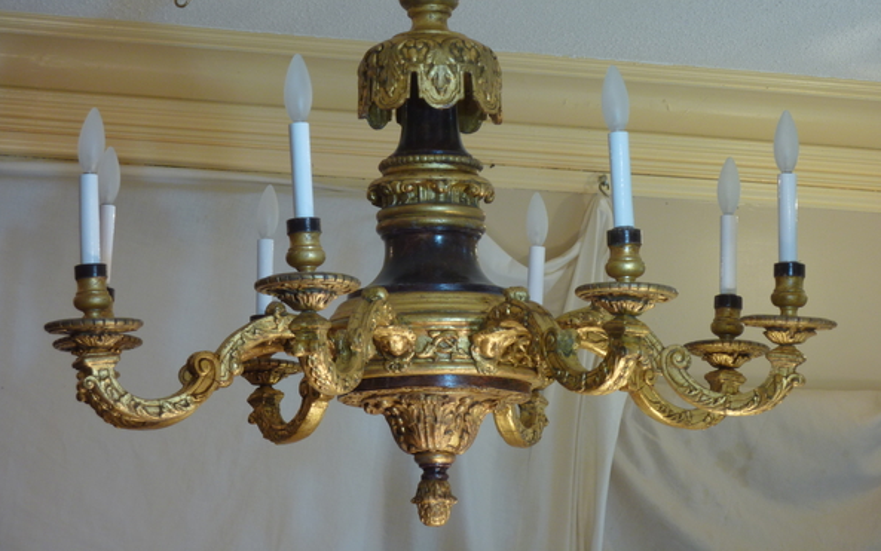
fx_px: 2858
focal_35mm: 119
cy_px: 221
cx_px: 444
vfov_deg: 11.0
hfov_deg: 17.5
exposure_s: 1/8
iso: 80
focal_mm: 18.2
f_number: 4.4
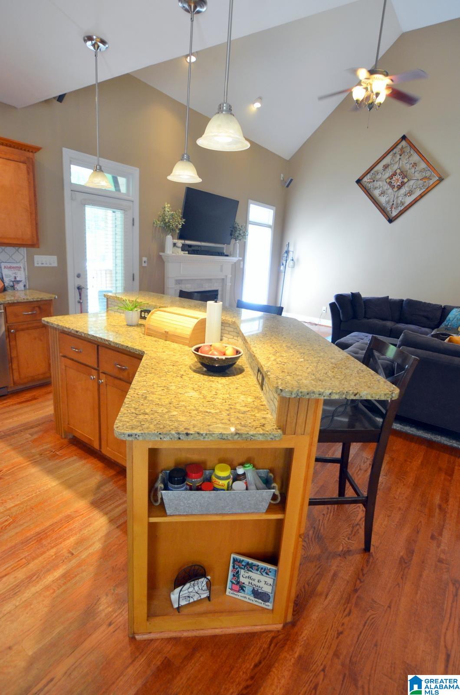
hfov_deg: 69.4
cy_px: 348
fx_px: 332
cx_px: 230
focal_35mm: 17
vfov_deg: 92.6
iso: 800
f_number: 4
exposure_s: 1/60
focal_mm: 11.5
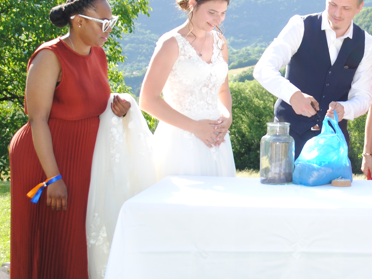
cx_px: 339
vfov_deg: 19.9
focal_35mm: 73
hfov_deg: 25.8
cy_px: 52
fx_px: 785
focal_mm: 22
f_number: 9
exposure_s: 1/200
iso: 100
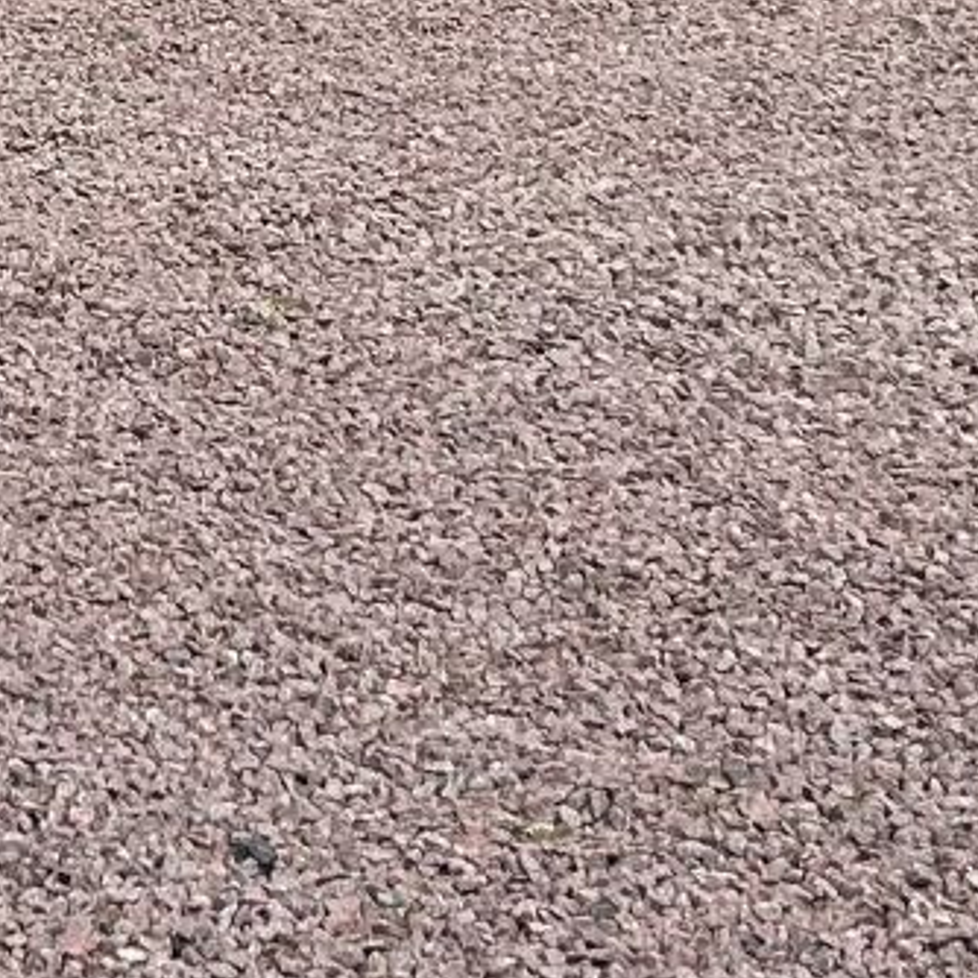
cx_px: -299
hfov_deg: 12.0
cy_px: -922
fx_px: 4507
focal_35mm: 141
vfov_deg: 11.3
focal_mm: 5.7
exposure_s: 1/1751
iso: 50
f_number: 1.5
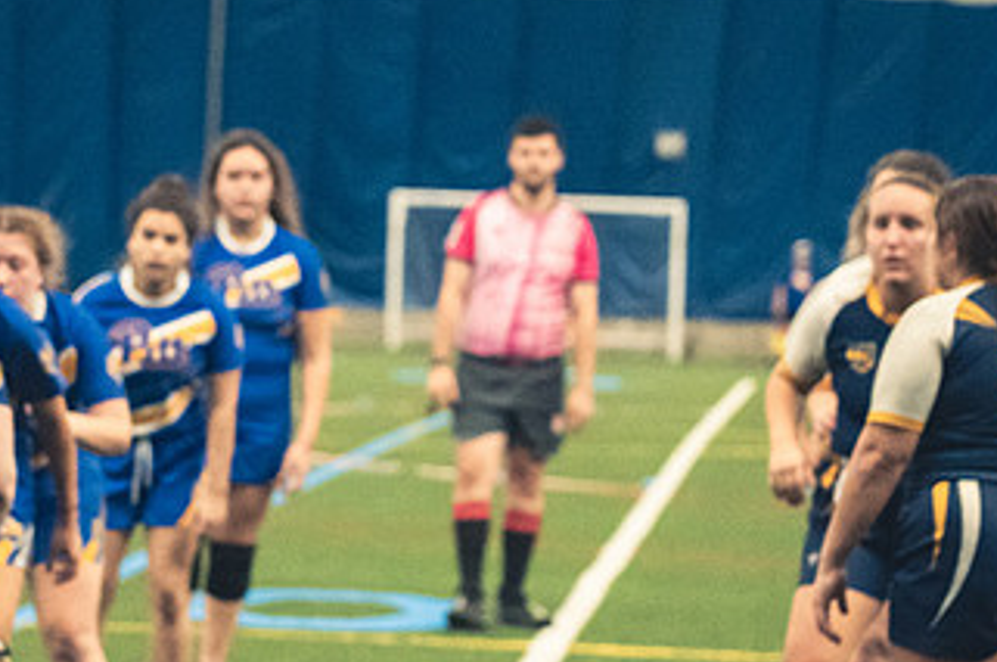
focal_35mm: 190
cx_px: 255
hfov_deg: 10.8
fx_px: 5254
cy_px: 525
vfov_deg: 7.2
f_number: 2.8
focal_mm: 70
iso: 12800
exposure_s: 1/500
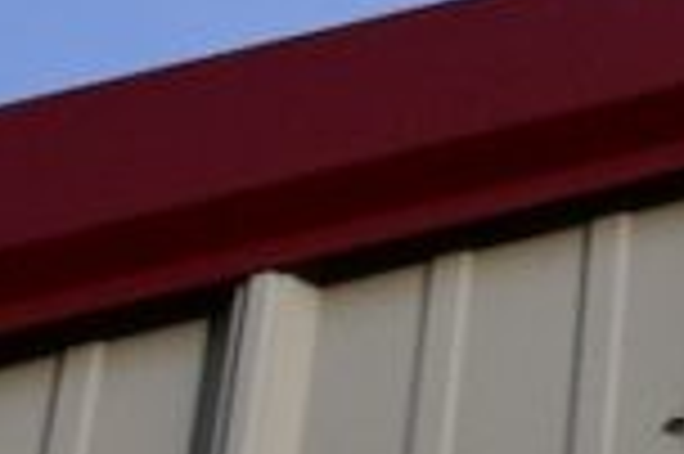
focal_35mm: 283
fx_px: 5371
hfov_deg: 7.1
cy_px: 623
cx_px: 1287
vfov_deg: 4.8
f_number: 13
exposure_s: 1/1000
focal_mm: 28
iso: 1000
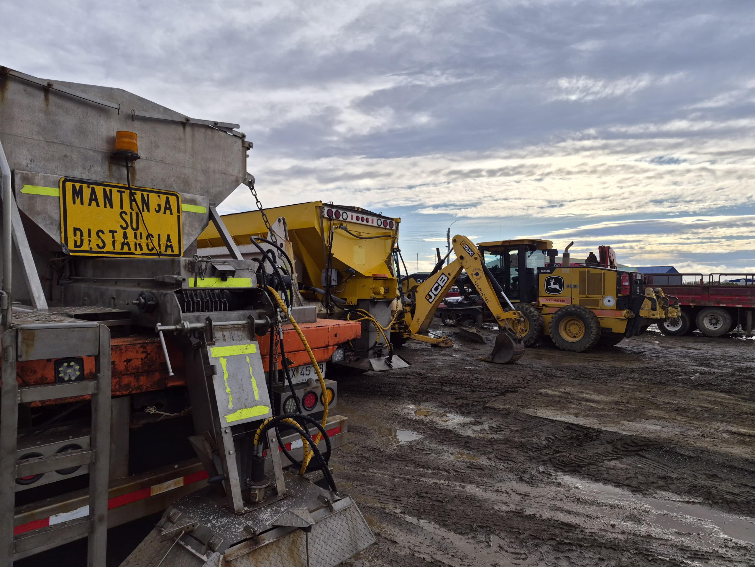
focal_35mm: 23
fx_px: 502
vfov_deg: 58.9
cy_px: 284
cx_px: 378
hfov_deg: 73.9
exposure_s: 1/7696
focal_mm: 5.4
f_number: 1.8
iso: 64
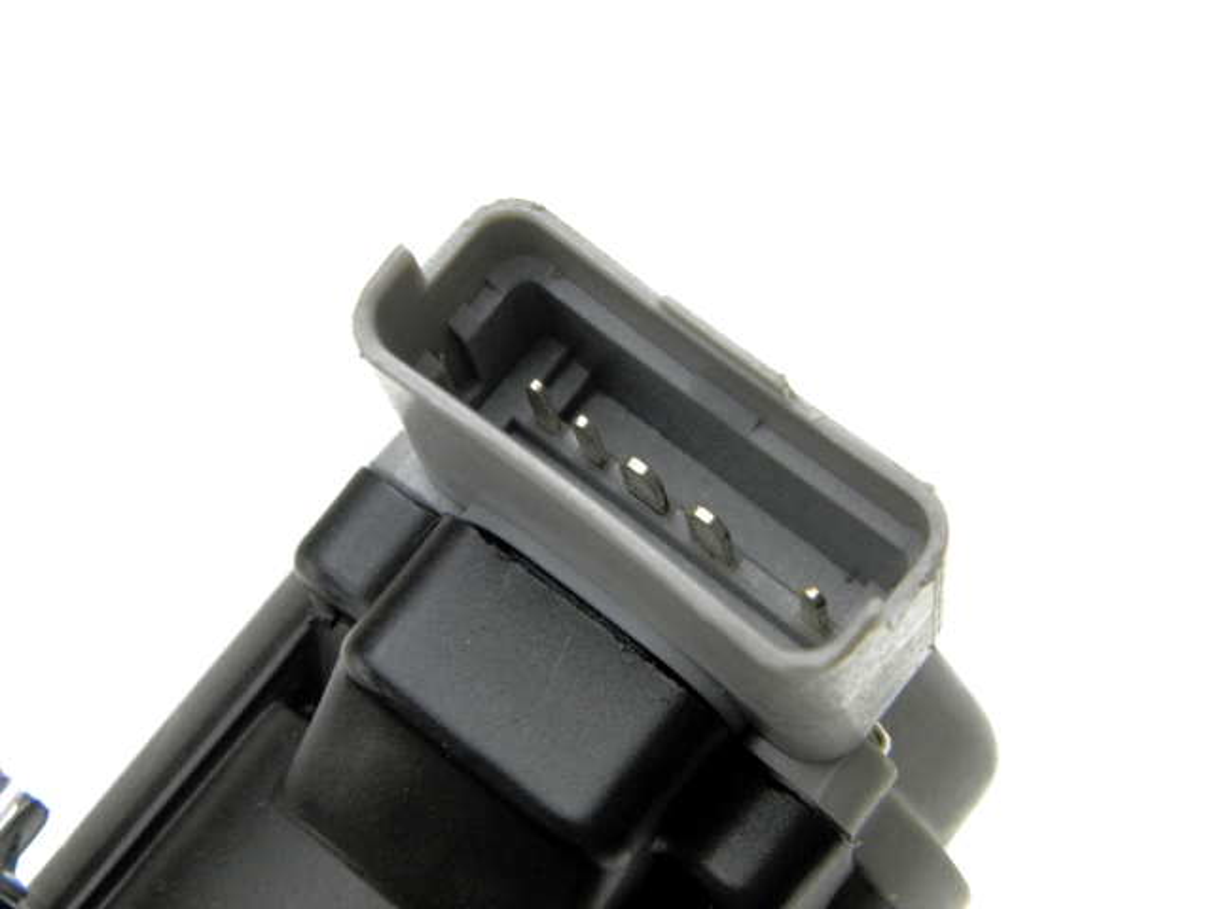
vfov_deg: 18.0
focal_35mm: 82
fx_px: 2873
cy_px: 454
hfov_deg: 23.8
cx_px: 606
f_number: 4.2
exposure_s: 1/160
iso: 125
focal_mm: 14.6
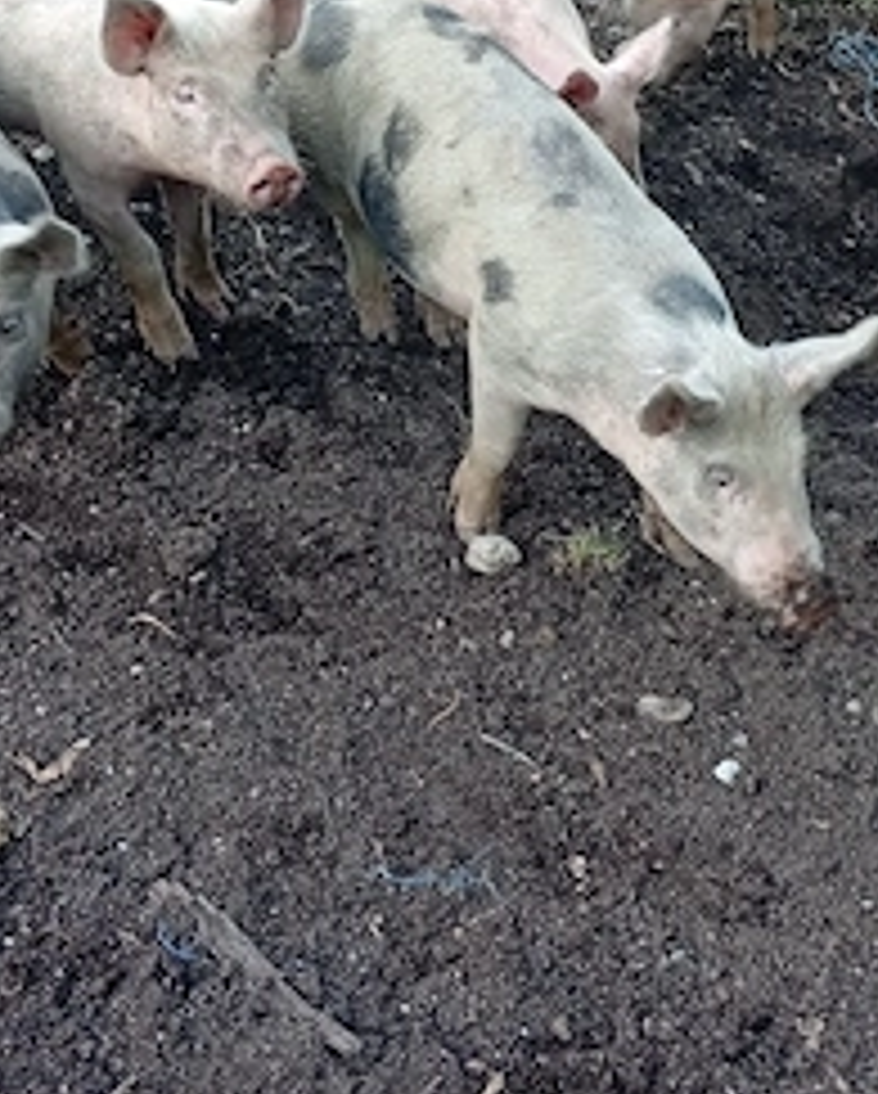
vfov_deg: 28.9
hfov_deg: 23.8
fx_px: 2075
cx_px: 558
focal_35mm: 64
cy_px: 216
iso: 152
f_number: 1.8
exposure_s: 1/50.3
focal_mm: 3.98
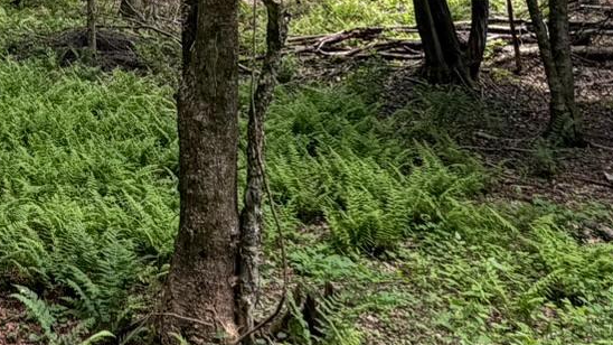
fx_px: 926
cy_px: -184
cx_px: 55
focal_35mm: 57
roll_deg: +1.0
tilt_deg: +15.2
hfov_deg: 34.5
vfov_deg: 18.5
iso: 80
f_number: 2.2
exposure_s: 1/121
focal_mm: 2.22
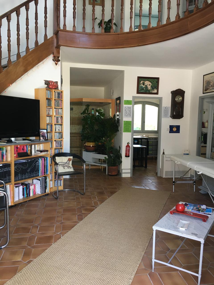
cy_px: 142
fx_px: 239
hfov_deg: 48.2
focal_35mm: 29
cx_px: 107
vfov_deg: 61.7
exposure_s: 1/33
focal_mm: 4.15
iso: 100
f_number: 2.2
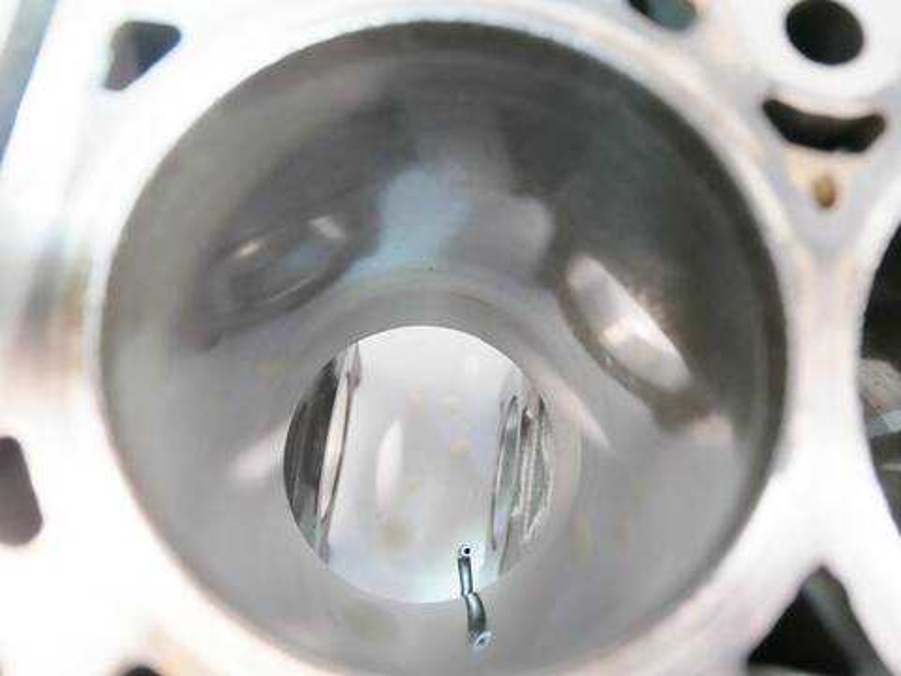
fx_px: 781
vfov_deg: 46.8
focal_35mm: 30
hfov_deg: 60.0
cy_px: 338
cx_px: 450
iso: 1600
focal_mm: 15
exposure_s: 1/60
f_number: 3.7
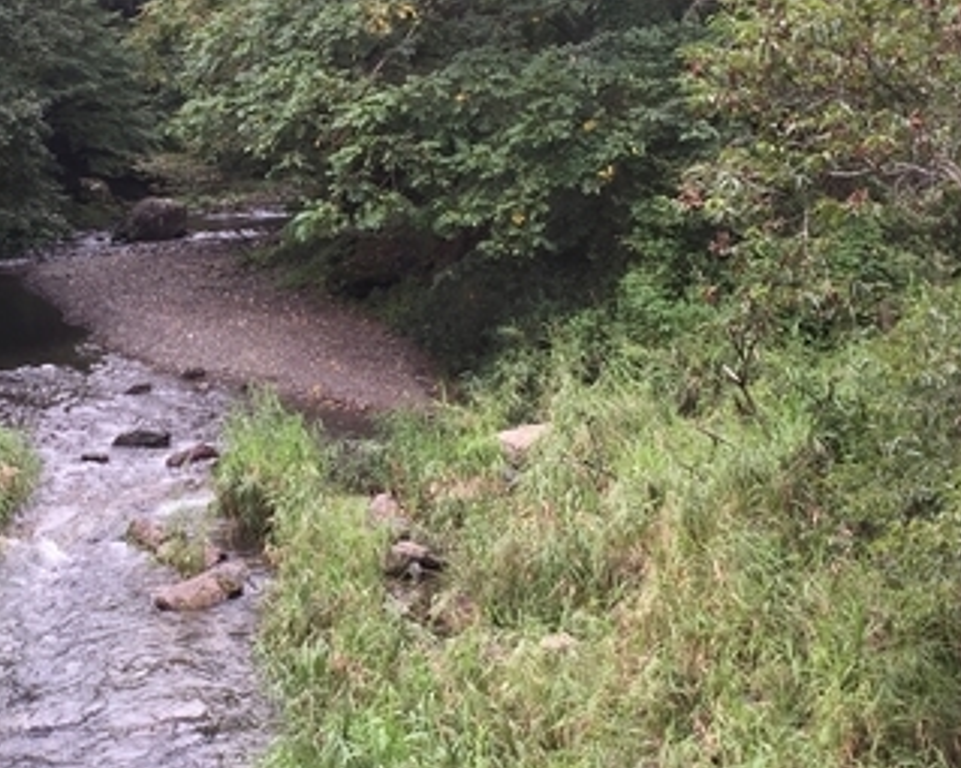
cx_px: 205
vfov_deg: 21.5
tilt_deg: -4.8
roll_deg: +1.2
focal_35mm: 71
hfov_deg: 26.3
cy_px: 310
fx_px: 2019
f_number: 2.2
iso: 32
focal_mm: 4.15
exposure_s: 1/120
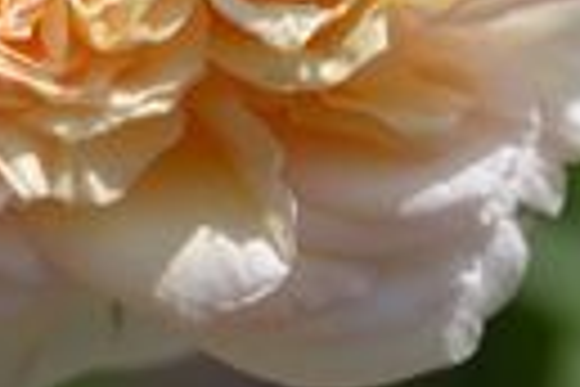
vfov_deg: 4.4
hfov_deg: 6.6
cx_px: 126
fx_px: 5010
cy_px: -146
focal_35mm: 311
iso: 100
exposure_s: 1/800
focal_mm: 100
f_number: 6.3
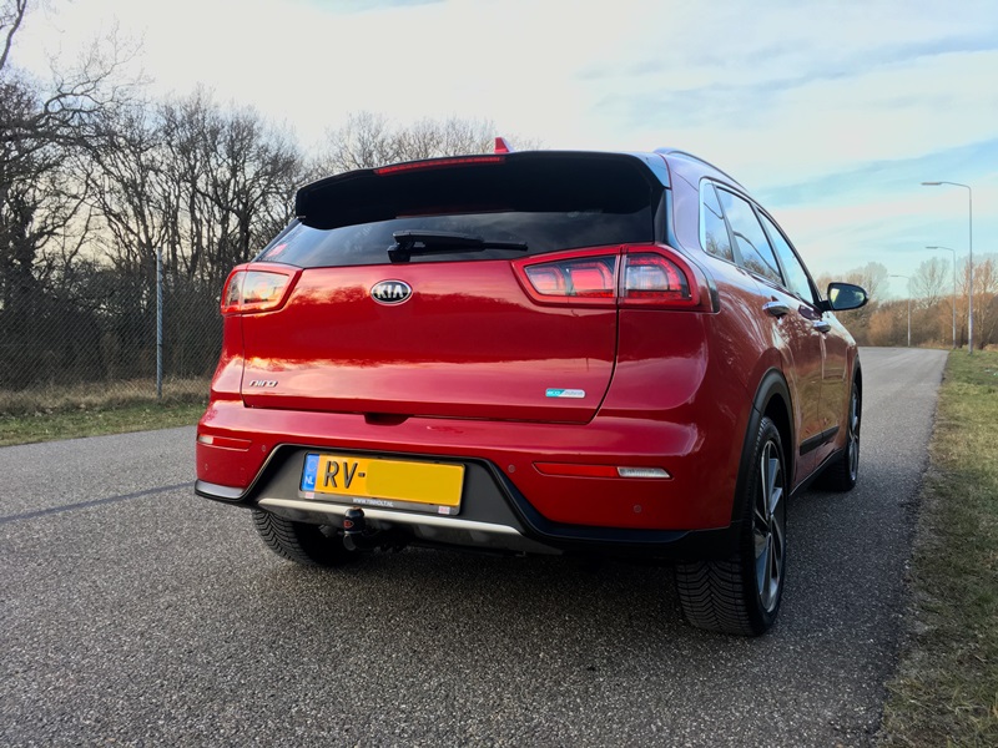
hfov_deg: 61.7
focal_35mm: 29
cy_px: 374
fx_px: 836
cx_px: 499
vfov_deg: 48.2
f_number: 2.2
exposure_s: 1/100
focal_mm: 4.15
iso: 40
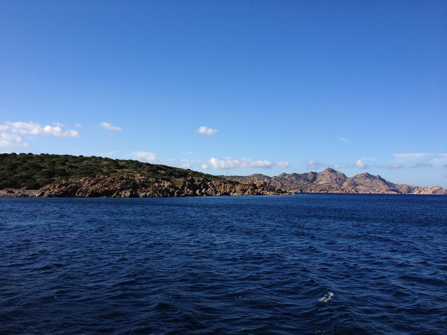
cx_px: 224
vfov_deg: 40.7
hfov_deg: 52.6
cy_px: 168
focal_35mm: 35
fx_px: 452
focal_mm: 4.28
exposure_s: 1/2045
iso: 64
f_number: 2.4
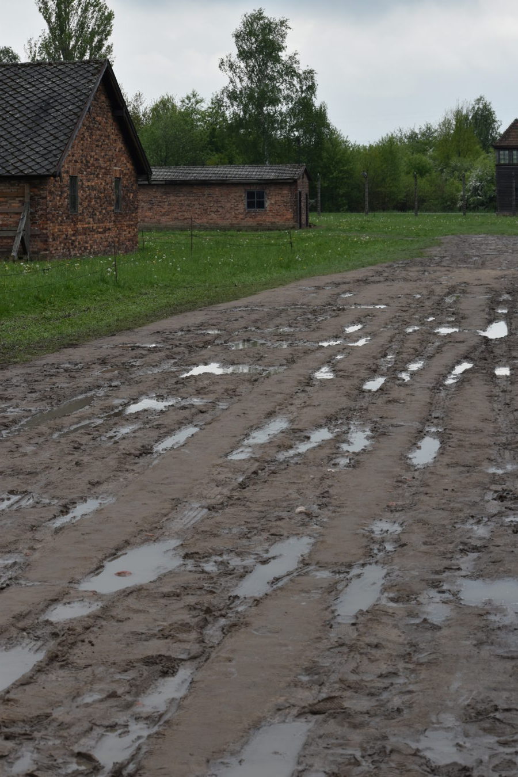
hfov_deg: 15.2
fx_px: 1942
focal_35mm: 90
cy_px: 388
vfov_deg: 22.6
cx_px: 259
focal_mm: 60
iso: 200
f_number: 8
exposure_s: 1/250
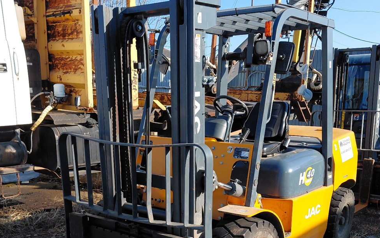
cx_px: 163
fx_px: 445
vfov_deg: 29.3
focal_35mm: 43
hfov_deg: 46.1
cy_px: 188
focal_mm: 4.69
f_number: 1.8
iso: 50
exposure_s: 1/1352
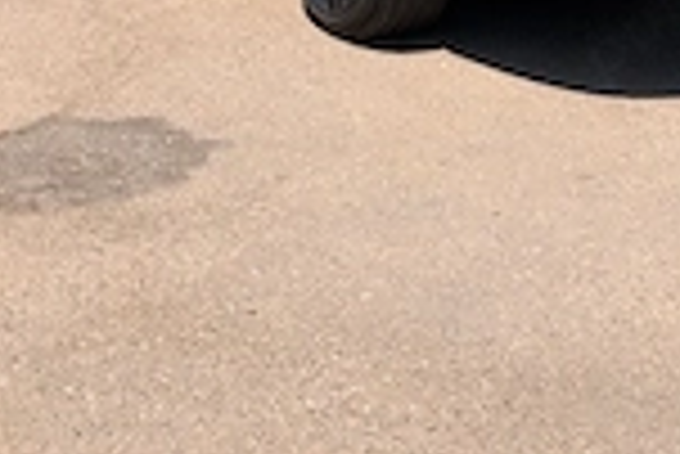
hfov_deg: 15.5
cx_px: 468
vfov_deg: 9.9
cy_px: -328
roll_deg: +1.7
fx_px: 2496
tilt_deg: -7.1
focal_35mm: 132
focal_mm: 6.76
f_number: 1.78
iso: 64
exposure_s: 1/3378
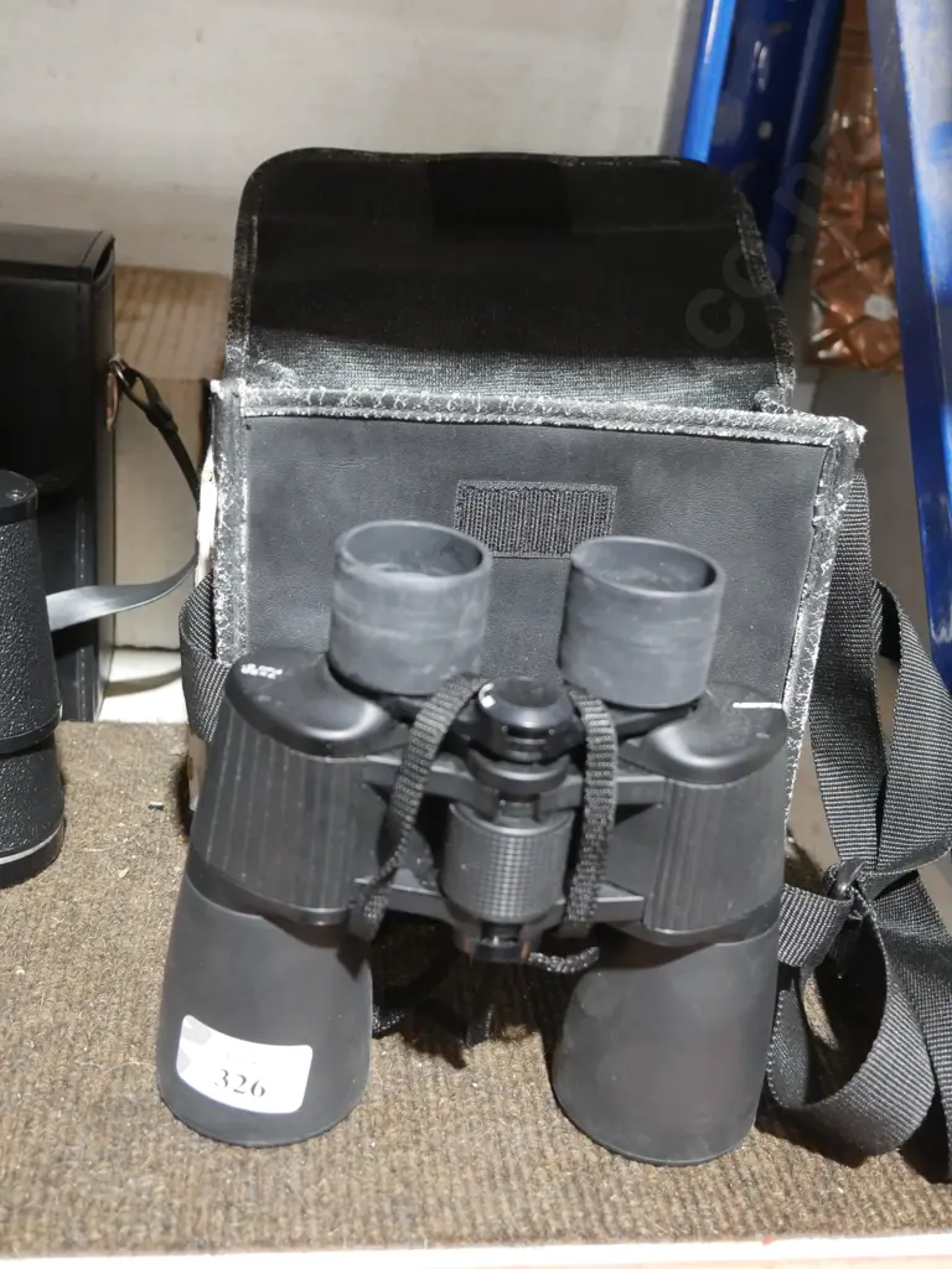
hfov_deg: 37.7
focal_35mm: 38
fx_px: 1393
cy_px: 634
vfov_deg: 49.0
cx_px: 476
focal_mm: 19
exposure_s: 1/60
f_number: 4.1
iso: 2500
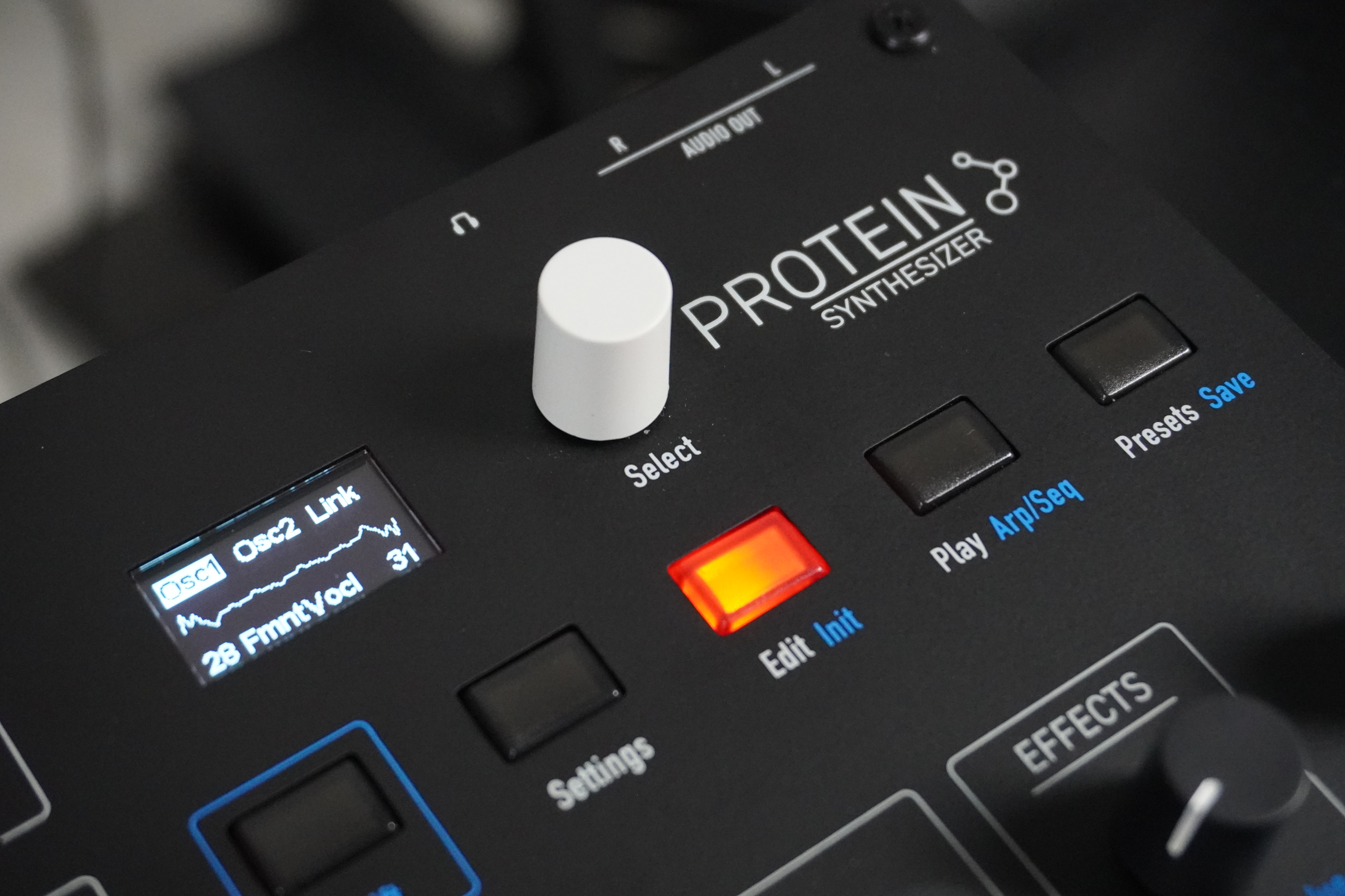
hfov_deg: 35.3
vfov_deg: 24.0
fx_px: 2111
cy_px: 447
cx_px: 662
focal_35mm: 57
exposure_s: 1/60
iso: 6400
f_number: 5.6
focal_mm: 37
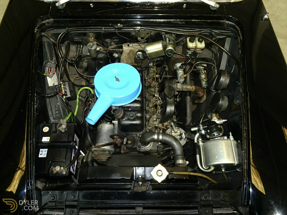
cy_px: 108
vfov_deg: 54.9
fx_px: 207
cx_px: 144
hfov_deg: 69.4
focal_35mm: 25
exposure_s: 1/4
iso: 320
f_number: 3.5
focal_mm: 4.34
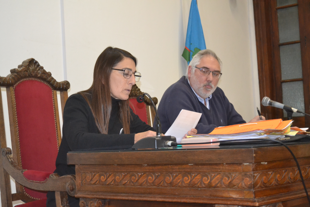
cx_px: 155
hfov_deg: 33.4
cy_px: 104
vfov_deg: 22.6
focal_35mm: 60
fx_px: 517
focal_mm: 40
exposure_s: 1/60
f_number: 4.8
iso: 3200
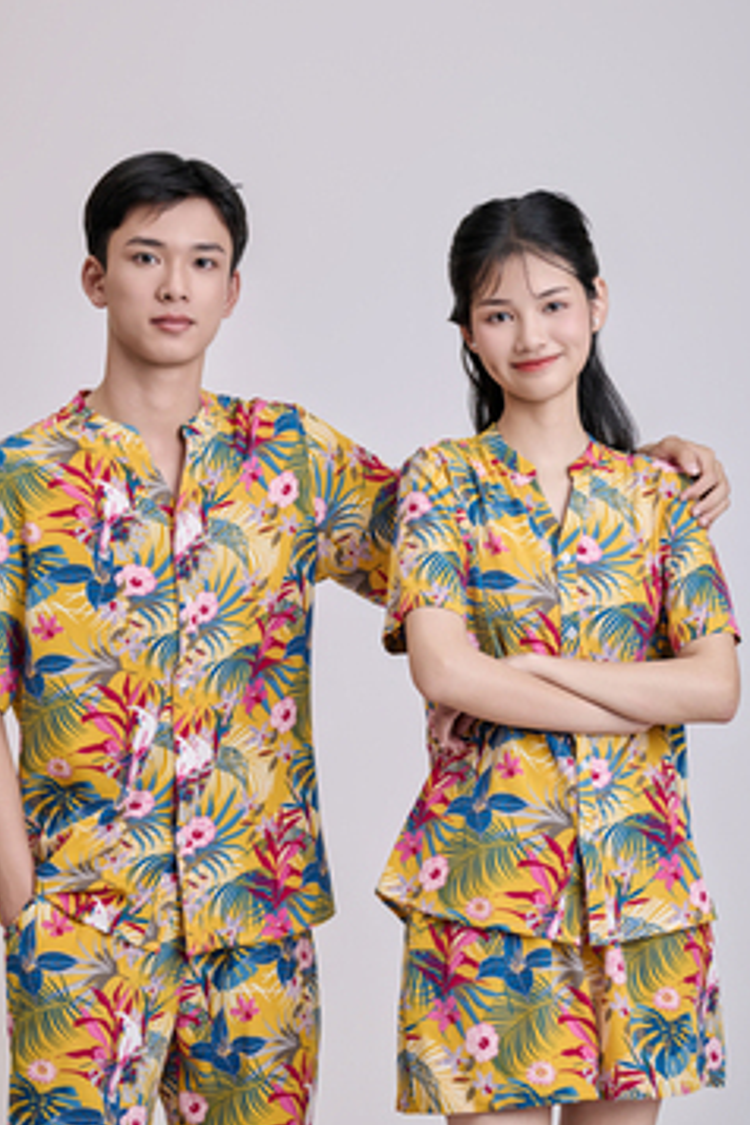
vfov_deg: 24.8
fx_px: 2562
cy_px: 564
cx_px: 325
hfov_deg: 16.6
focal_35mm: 82
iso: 200
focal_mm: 65
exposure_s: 1/200
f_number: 5
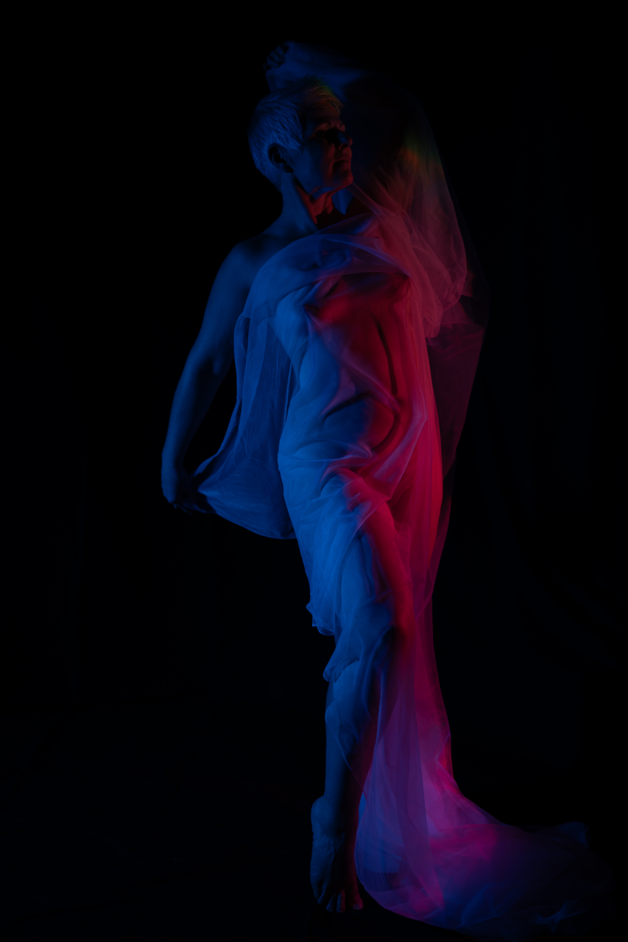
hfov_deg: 27.0
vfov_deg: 39.6
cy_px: 471
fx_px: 1308
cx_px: 314
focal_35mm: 50
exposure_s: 1/125
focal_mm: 50
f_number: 1.8
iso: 200
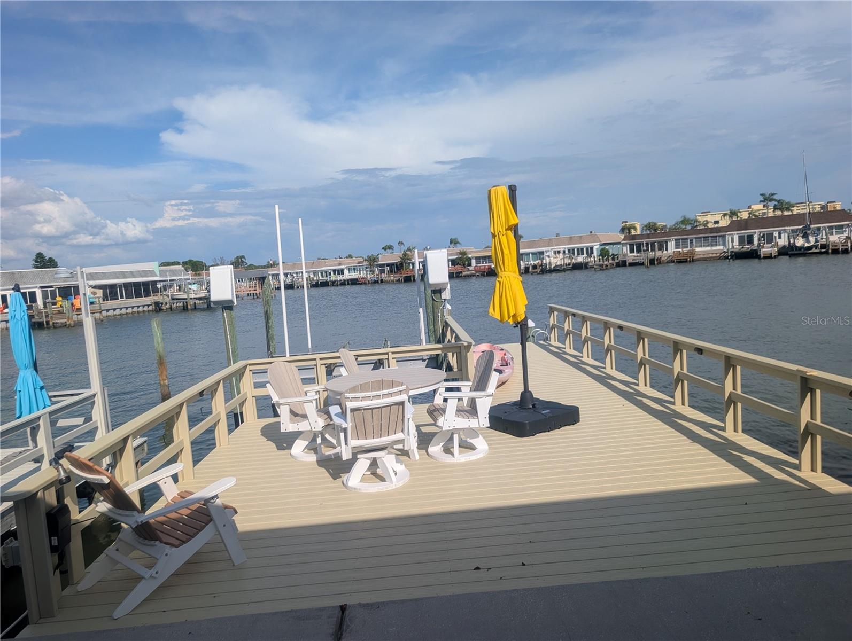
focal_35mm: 24
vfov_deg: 56.9
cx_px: 426
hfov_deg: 71.5
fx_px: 592
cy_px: 320
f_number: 1.68
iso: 20
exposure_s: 1/2119
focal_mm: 6.9
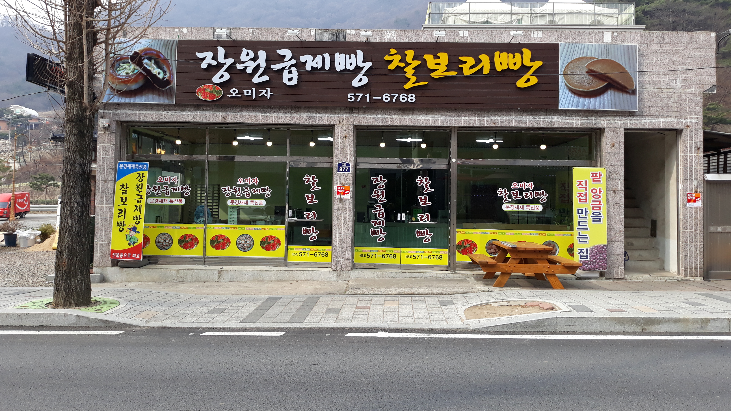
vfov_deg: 38.9
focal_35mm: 30
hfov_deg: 64.3
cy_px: 176
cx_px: 359
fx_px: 581
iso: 40
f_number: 1.7
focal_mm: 3.71
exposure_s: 1/605
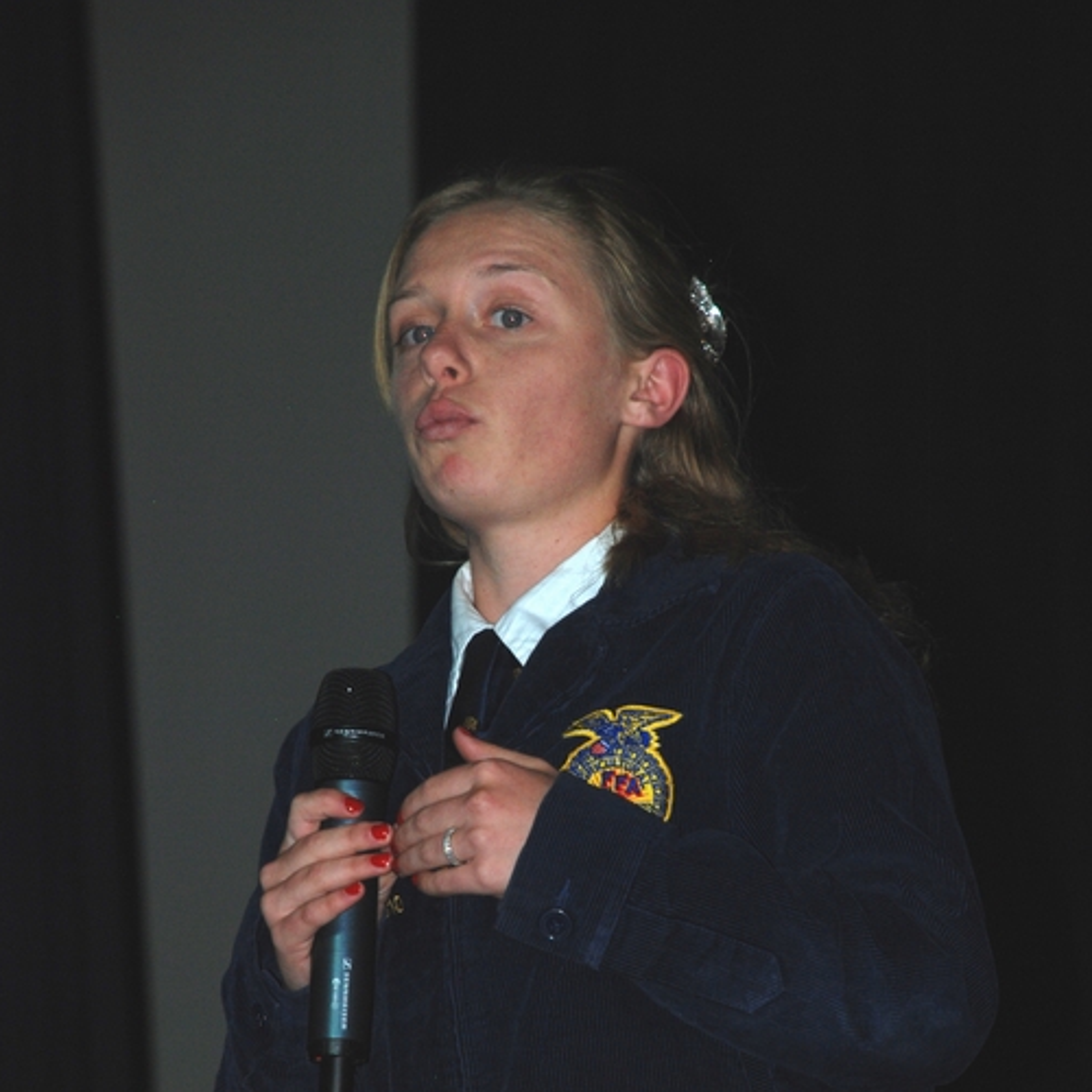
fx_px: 9231
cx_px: 546
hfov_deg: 6.8
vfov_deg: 6.8
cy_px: 738
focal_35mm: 259
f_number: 5.6
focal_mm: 135
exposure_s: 1/60
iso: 220
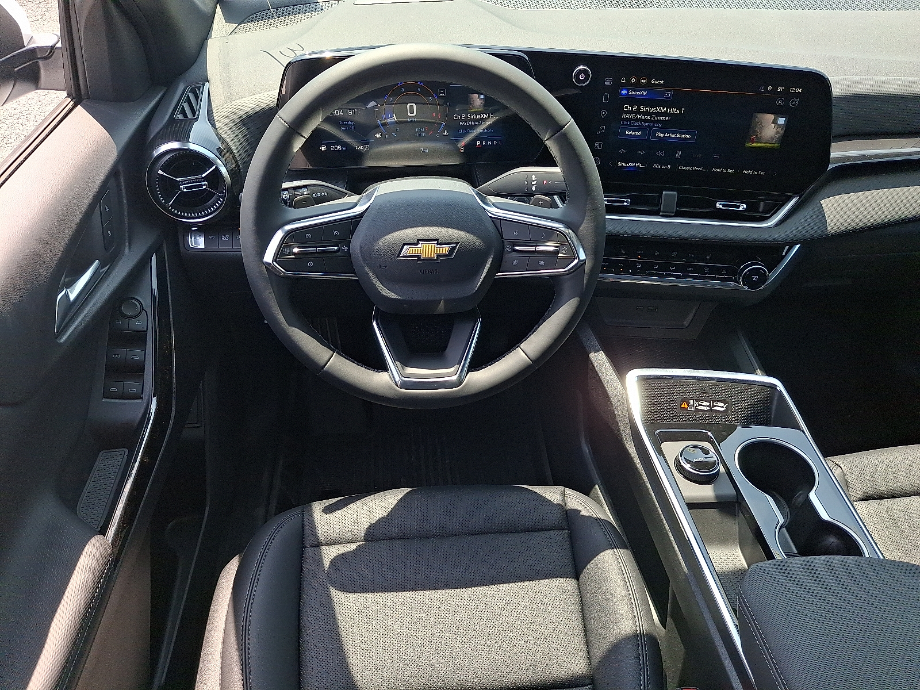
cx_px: 460
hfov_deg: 69.4
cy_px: 345
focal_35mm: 25
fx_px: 664
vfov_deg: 54.9
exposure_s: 1/435
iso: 30
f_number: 1.8
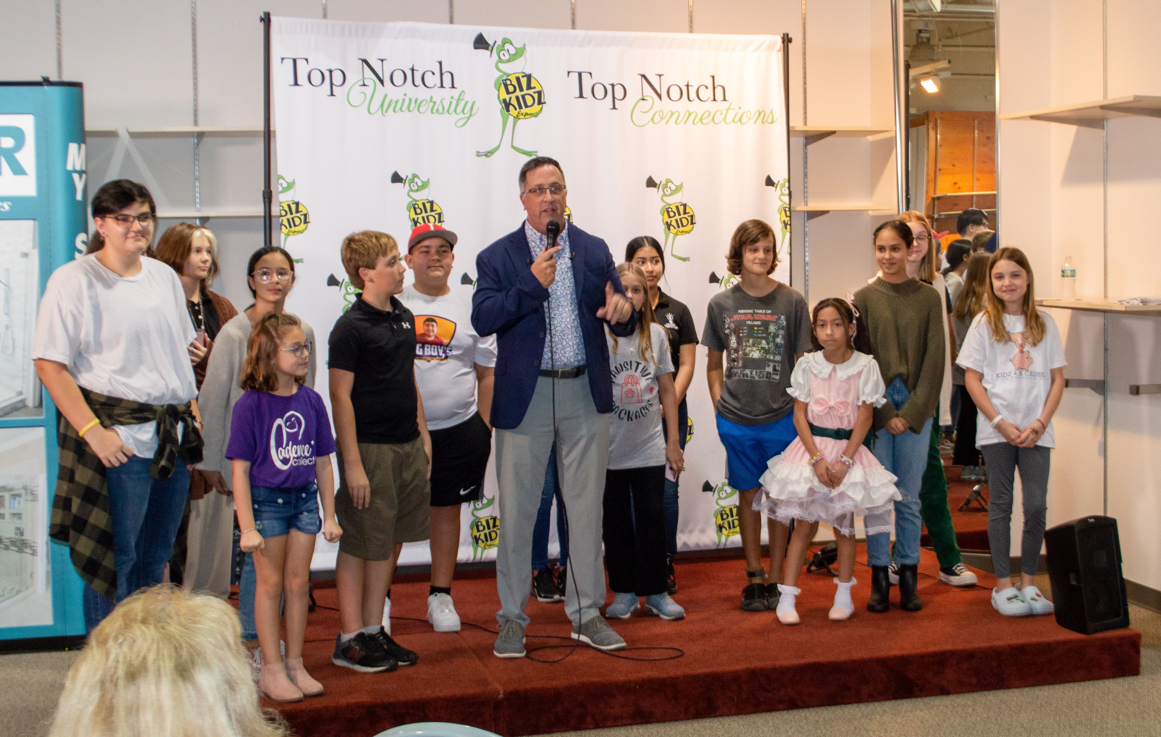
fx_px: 1690
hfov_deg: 37.8
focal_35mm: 53
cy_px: 333
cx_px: 664
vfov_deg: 24.6
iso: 720
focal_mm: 24
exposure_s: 1/60
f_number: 4
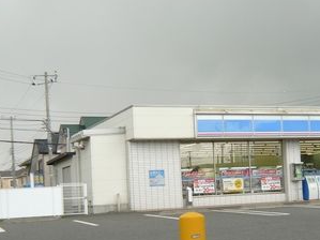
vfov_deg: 16.9
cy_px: 173
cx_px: 209
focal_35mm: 87
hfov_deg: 22.4
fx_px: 804
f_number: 2.8
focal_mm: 11.1
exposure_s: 1/200
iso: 80
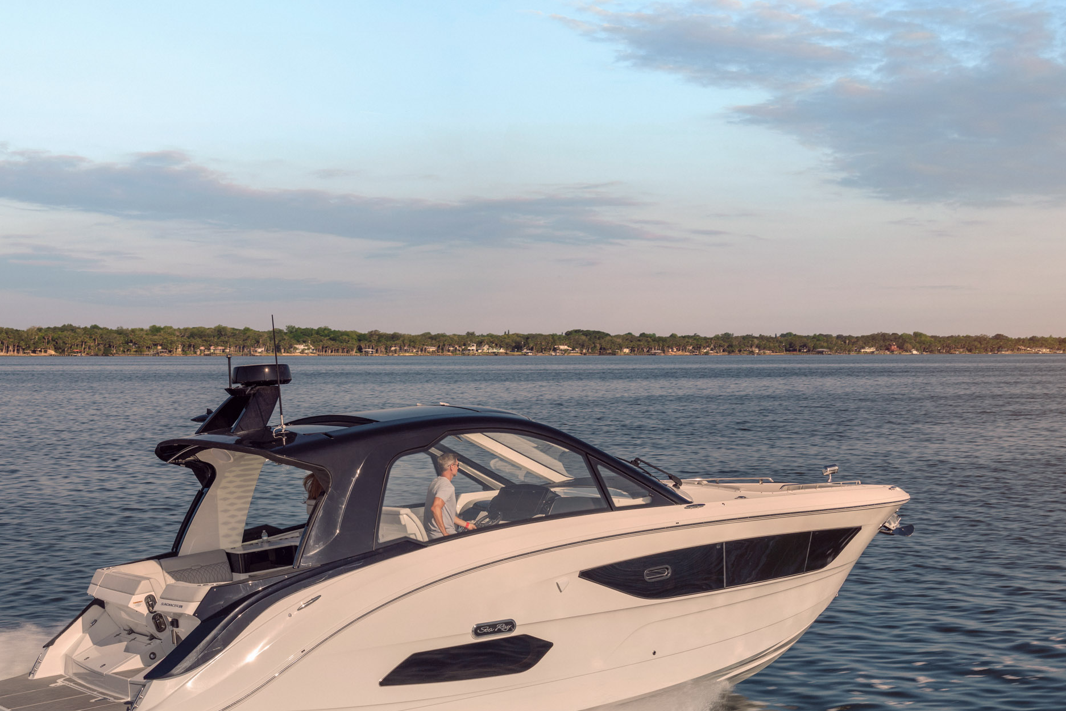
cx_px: 397
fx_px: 1658
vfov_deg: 24.1
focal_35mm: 56
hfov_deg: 35.4
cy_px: 464
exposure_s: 1/125
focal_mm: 42
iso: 100
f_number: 7.1
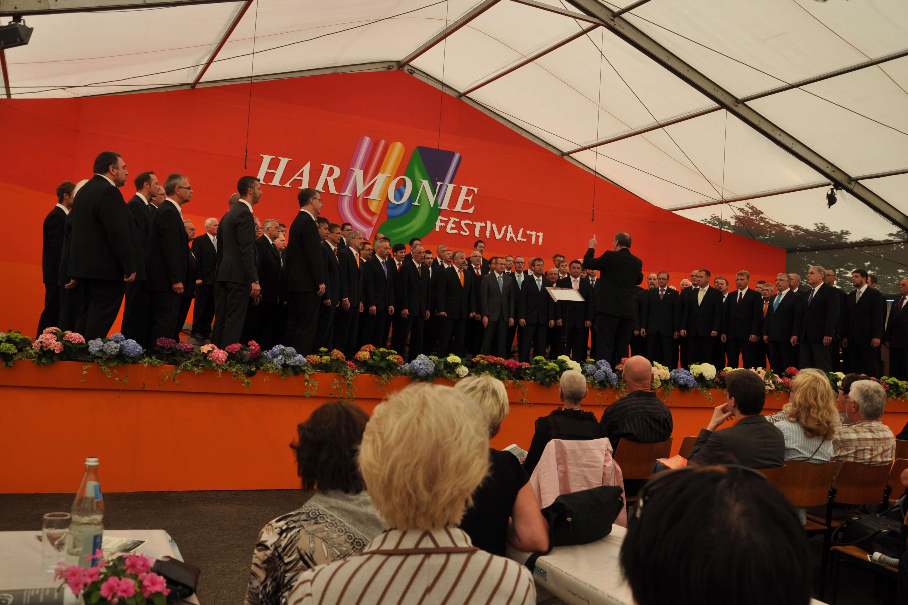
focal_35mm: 33
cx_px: 457
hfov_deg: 57.9
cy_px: 304
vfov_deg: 40.5
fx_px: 820
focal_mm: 21
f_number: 6.3
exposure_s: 1/160
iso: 200
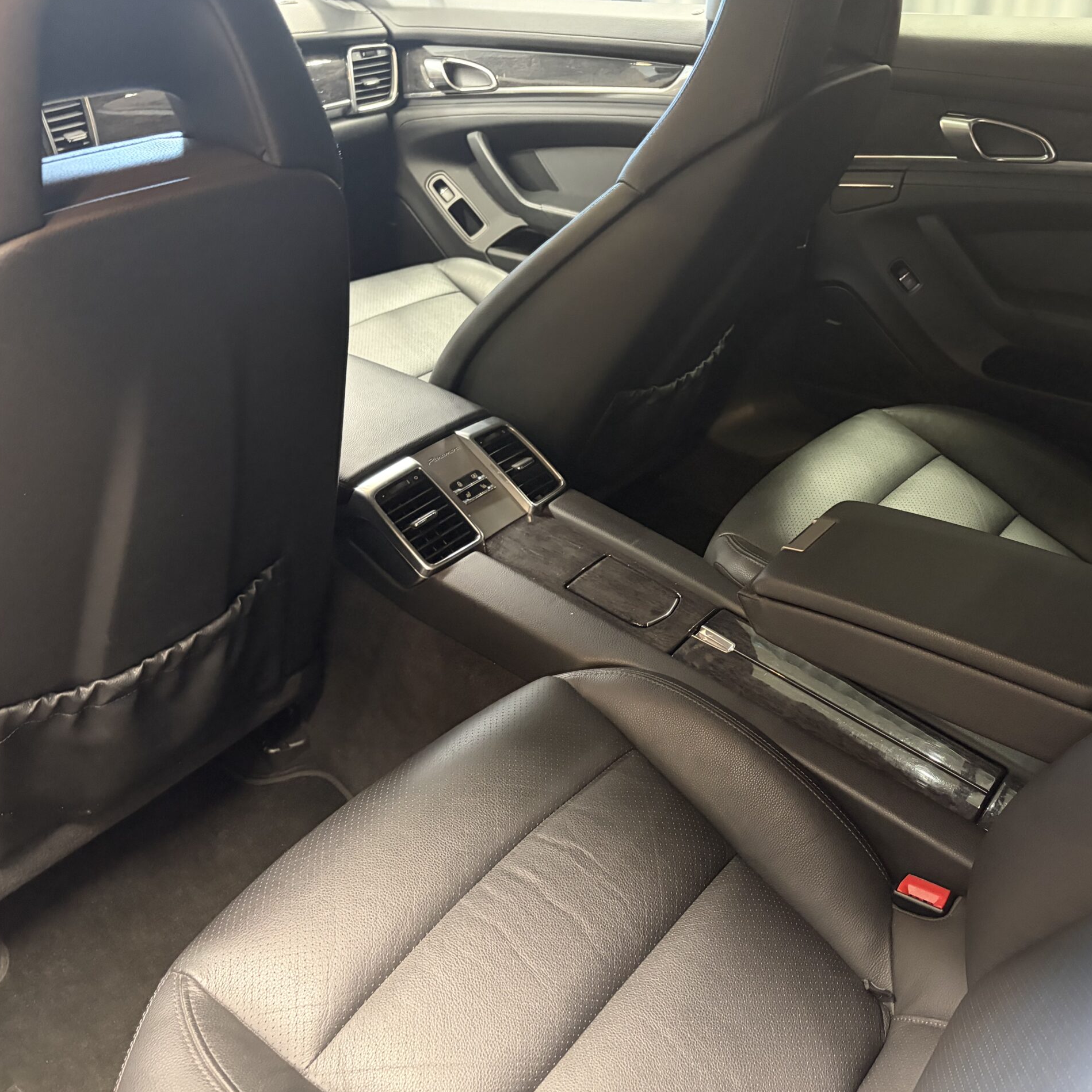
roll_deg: +0.4
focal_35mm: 31
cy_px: 545
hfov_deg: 51.9
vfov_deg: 52.5
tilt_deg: -31.9
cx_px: 694
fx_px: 1106
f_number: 1.6
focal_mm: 5.96
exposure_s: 1/25
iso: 500
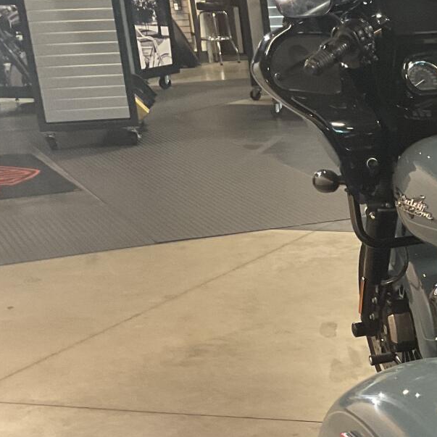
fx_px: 1214
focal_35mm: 85
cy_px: 373
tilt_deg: -20.0
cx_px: 682
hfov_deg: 17.9
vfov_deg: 20.1
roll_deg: +1.6
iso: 125
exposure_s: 1/60
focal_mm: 3
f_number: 1.8
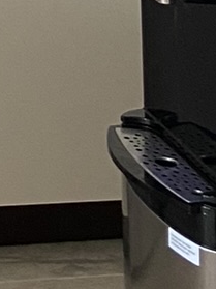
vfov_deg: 8.2
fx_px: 1590
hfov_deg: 7.2
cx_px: -357
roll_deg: +0.3
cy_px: -670
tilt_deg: +6.5
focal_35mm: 191
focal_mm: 4.25
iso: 125
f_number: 1.8
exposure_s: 1/71
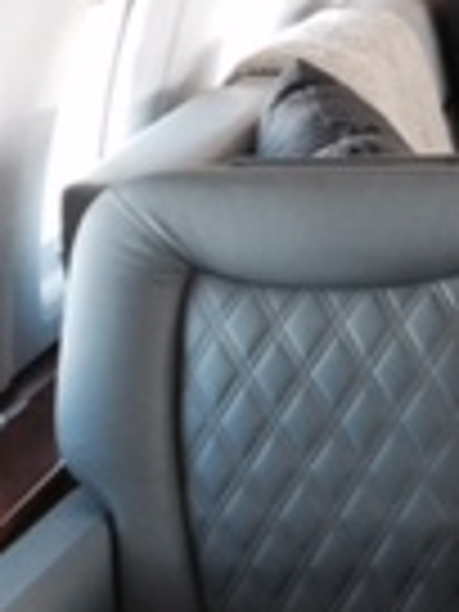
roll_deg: +1.0
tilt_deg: -18.0
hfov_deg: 10.1
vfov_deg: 14.5
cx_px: 904
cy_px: 320
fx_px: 2404
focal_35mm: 136
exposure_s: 1/15
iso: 32
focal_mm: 4.15
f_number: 2.2
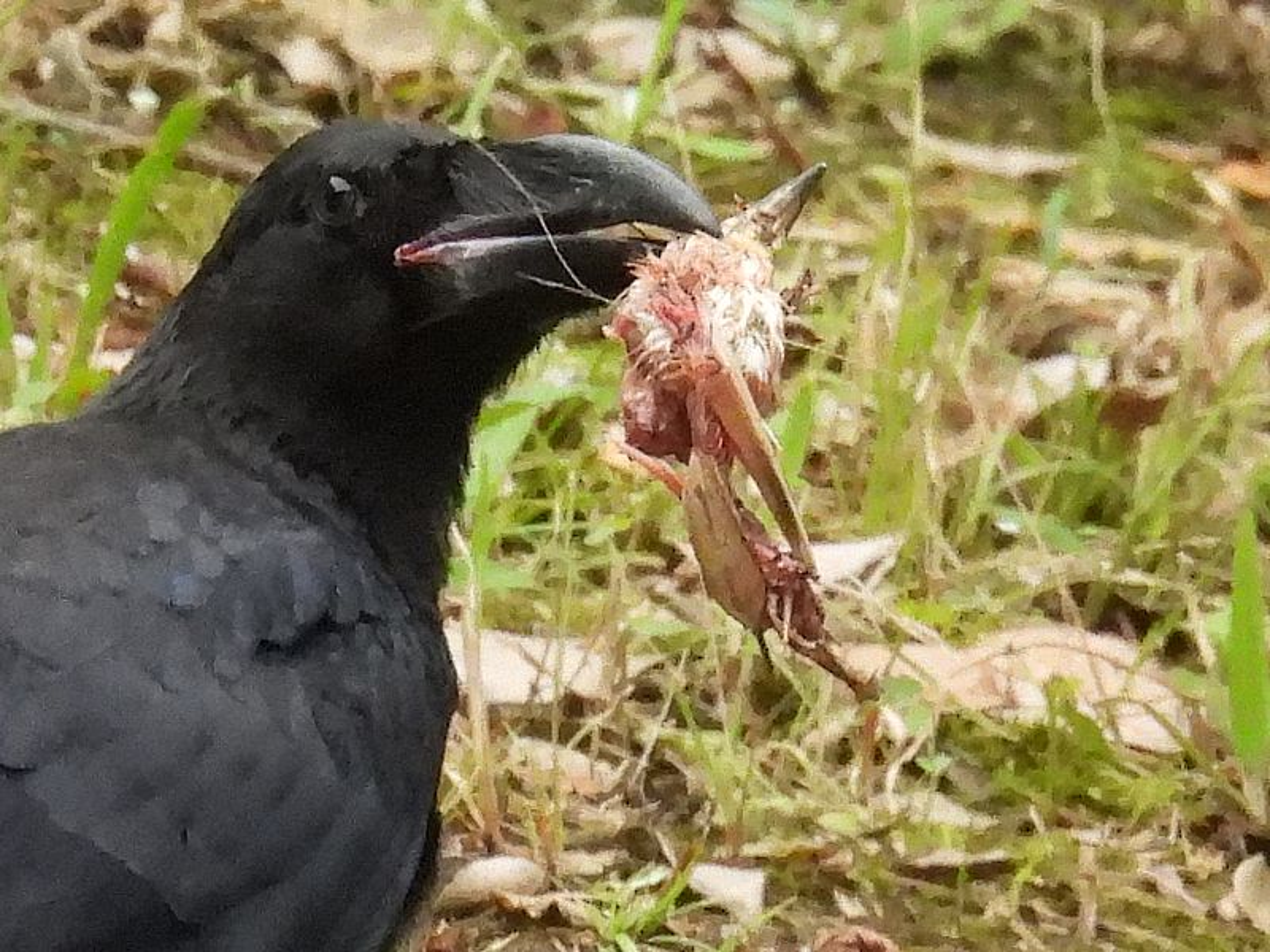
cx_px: 635
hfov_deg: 2.1
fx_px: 34854
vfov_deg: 1.6
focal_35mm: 950
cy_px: 476
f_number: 5.6
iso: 1600
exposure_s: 1/1600
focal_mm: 170
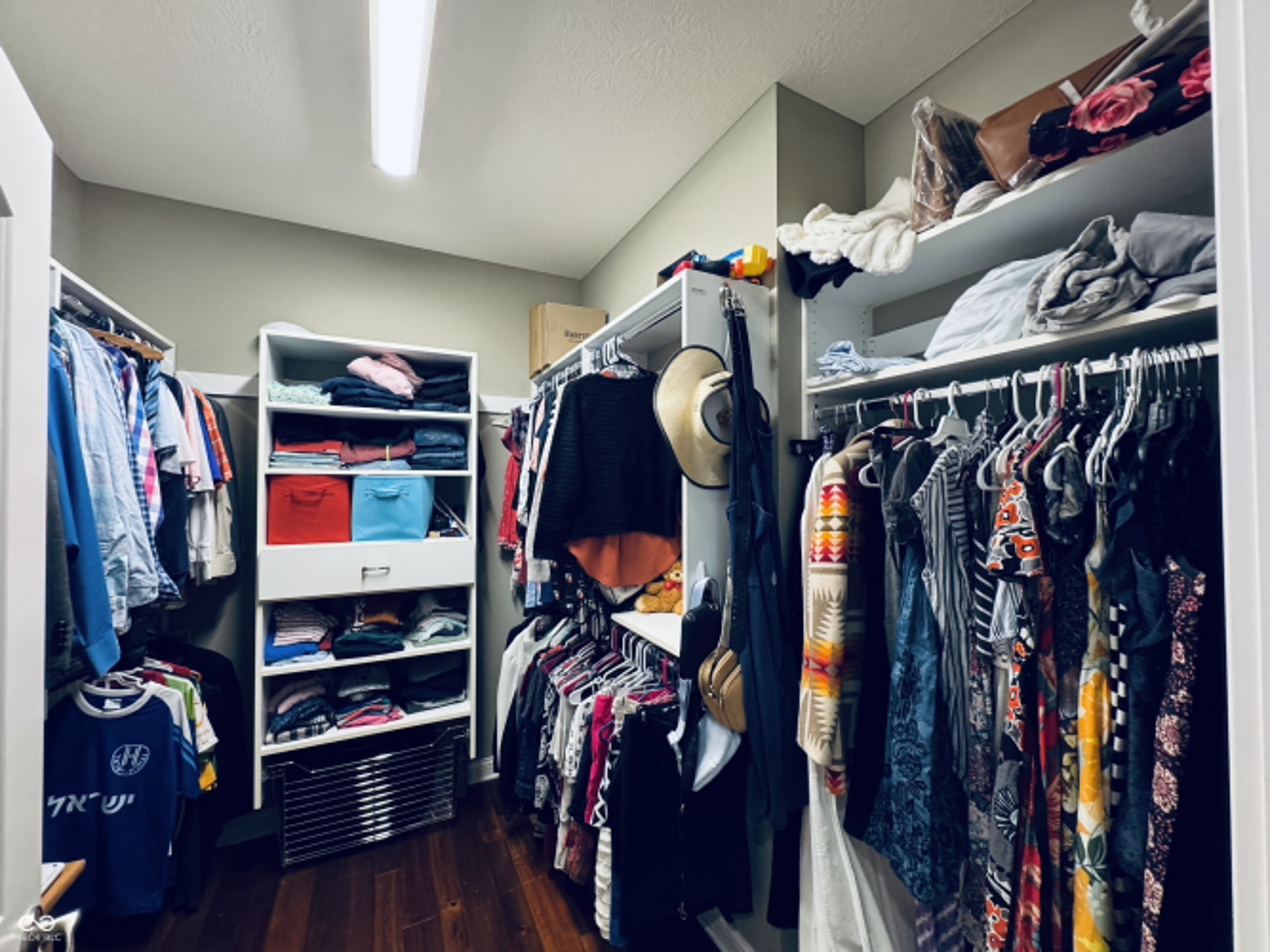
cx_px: 635
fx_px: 514
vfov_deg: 85.7
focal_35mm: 14
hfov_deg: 102.1
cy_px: 476
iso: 320
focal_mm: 2.22
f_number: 2.2
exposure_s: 1/60
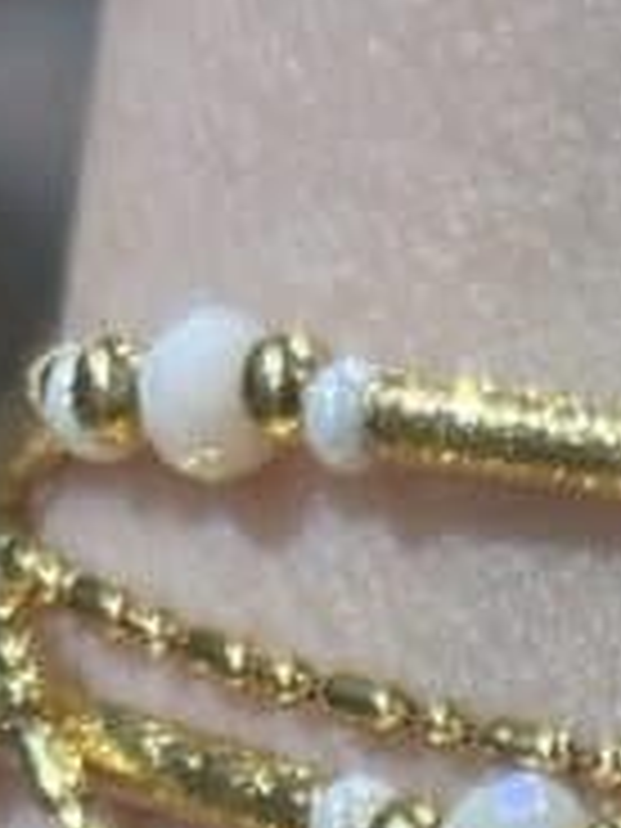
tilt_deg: -40.0
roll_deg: -7.2
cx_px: 693
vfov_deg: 6.4
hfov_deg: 5.1
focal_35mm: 290
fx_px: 6937
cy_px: 2192
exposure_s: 1/100
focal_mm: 5.96
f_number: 1.6
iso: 50
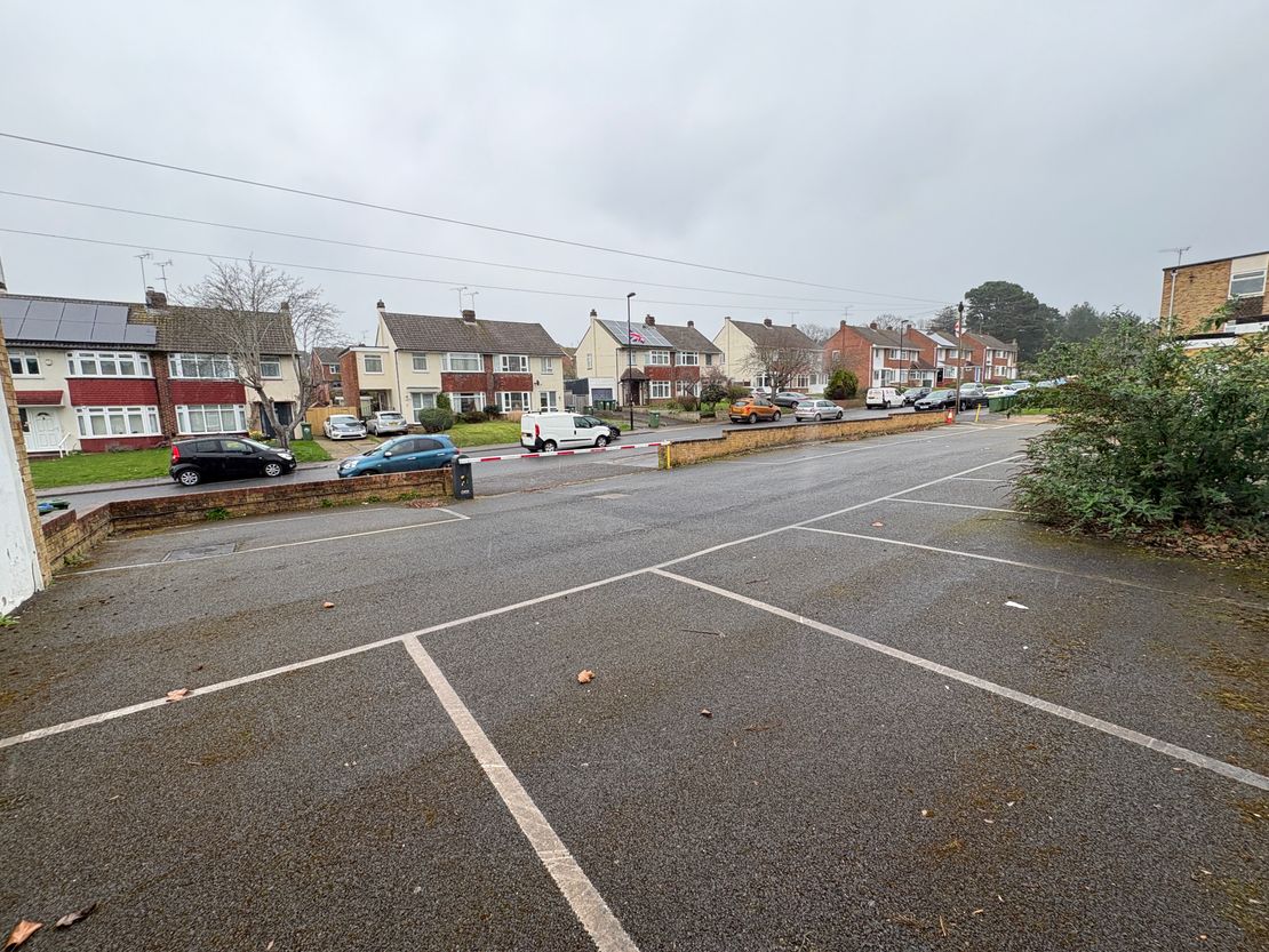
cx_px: 634
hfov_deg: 102.1
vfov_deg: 85.7
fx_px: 513
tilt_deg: -6.9
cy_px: 476
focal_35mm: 14
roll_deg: +2.5
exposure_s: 1/99
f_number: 2.2
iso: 40
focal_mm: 2.22
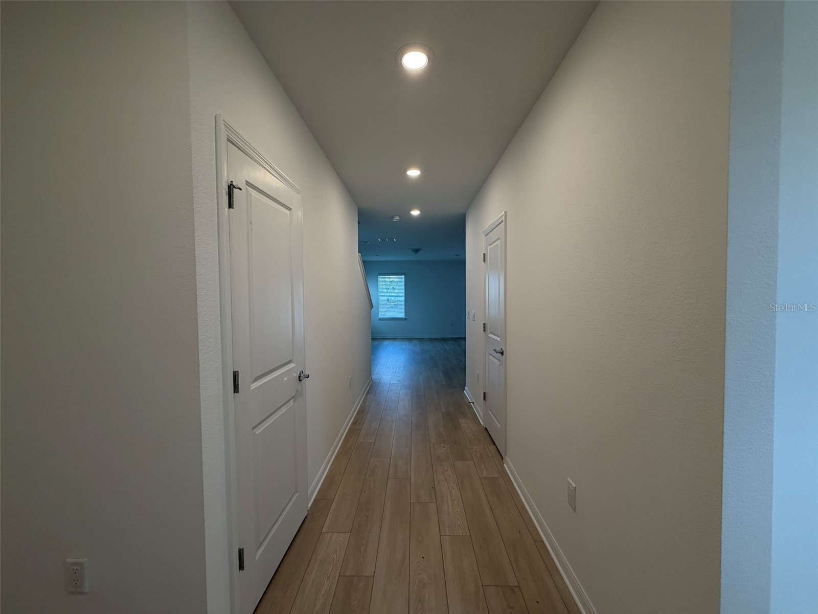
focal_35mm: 14
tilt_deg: -1.5
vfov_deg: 85.7
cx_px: 409
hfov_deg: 102.1
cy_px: 307
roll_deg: +0.7
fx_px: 331
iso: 125
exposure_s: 1/120
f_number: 2.2
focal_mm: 2.22
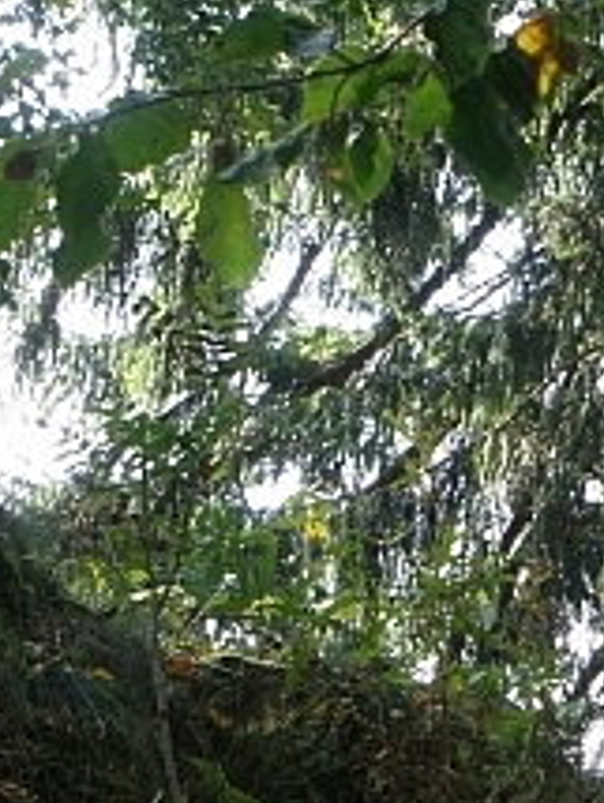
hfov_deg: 5.4
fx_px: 6432
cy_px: 364
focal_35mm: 277
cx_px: 218
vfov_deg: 7.1
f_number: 5
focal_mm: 17.3
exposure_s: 1/100
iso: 160
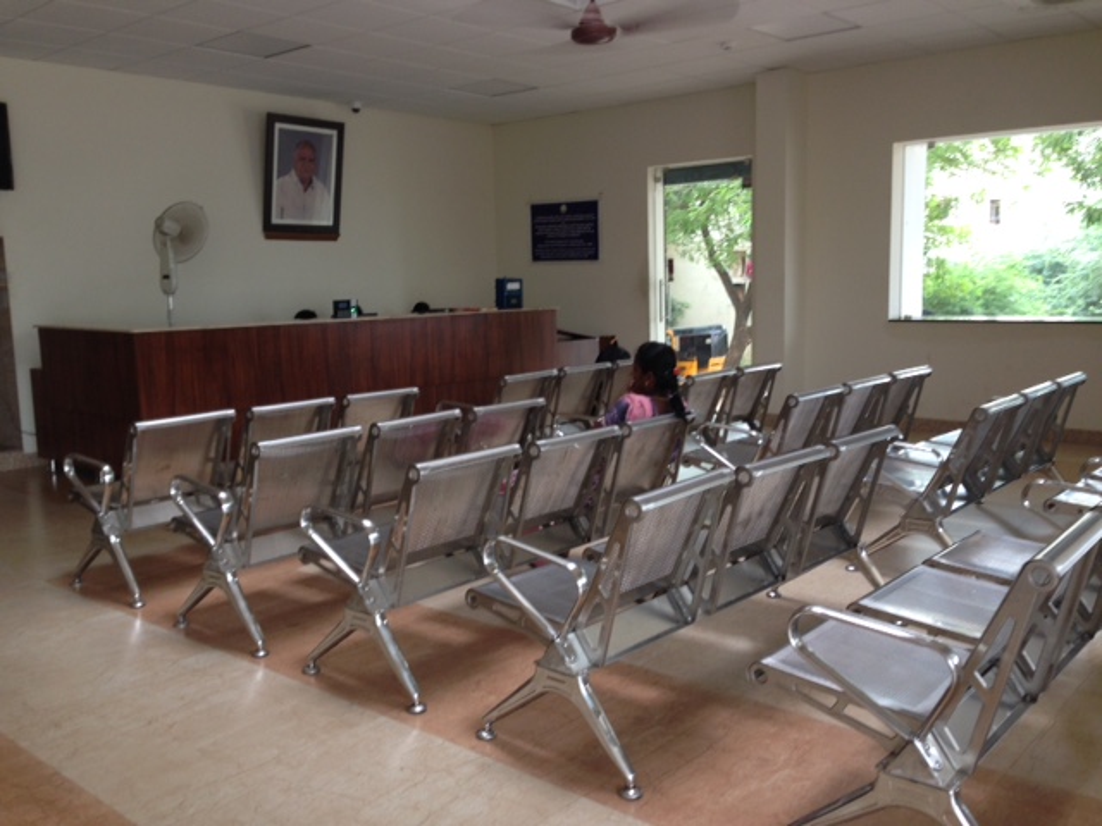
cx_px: 551
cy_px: 413
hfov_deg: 55.4
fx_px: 1051
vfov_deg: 42.9
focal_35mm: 33
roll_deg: +1.6
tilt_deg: -8.2
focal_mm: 4.12
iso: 50
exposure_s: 1/40
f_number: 2.4
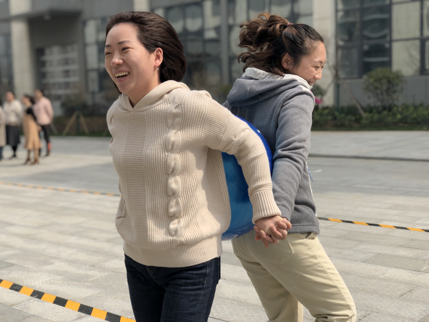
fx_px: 644
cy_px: 161
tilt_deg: -7.9
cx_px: 214
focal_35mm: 52
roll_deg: +0.5
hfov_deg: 36.8
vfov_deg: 28.0
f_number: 2.4
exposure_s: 1/738
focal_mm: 6
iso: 16
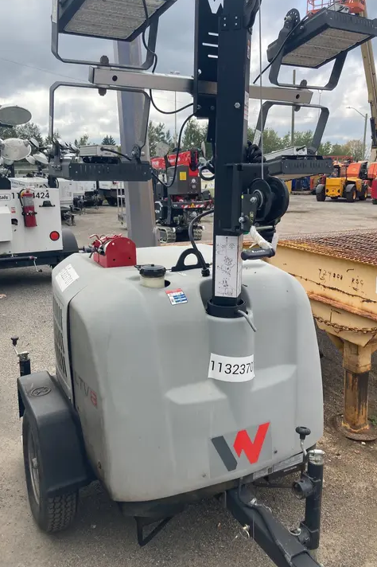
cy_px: 280
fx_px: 472
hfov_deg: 43.6
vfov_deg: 62.0
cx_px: 179
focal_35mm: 30
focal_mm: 3.99
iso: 20
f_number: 1.8
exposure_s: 1/842
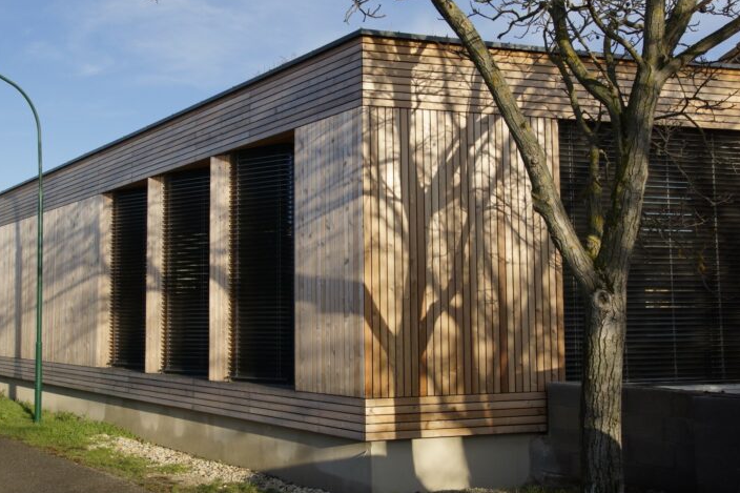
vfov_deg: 36.9
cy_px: 249
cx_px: 358
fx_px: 740
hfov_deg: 53.1
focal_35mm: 36
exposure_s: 1/1600
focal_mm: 22
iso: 400
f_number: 5.6
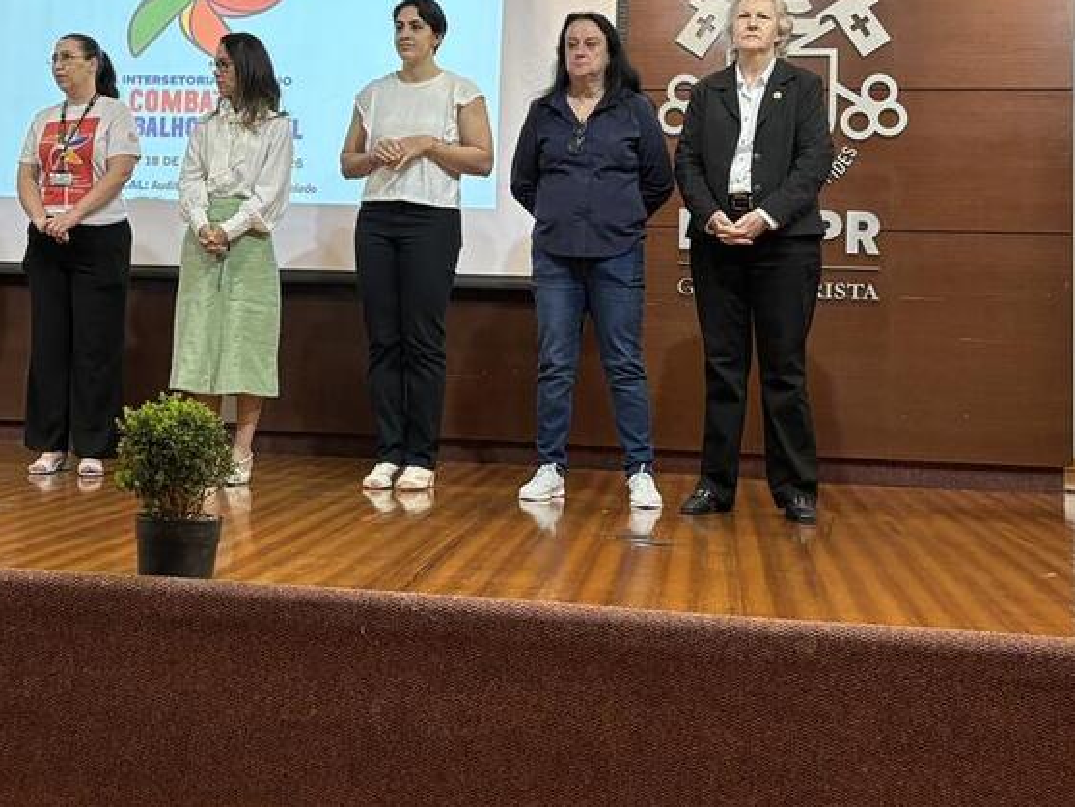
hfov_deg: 33.8
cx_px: 307
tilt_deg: +3.9
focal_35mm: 56
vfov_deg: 25.8
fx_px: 1739
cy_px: 203
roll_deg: -1.9
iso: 200
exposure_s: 1/60
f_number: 1.6
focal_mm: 5.96
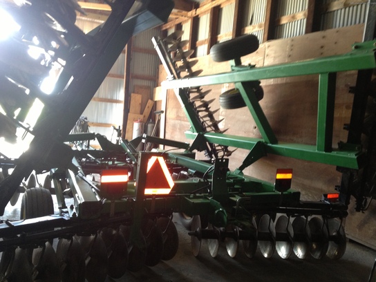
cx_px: 188
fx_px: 380
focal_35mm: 35
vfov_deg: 40.7
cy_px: 141
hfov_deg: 52.6
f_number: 2.4
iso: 125
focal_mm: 4.28
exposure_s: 1/20
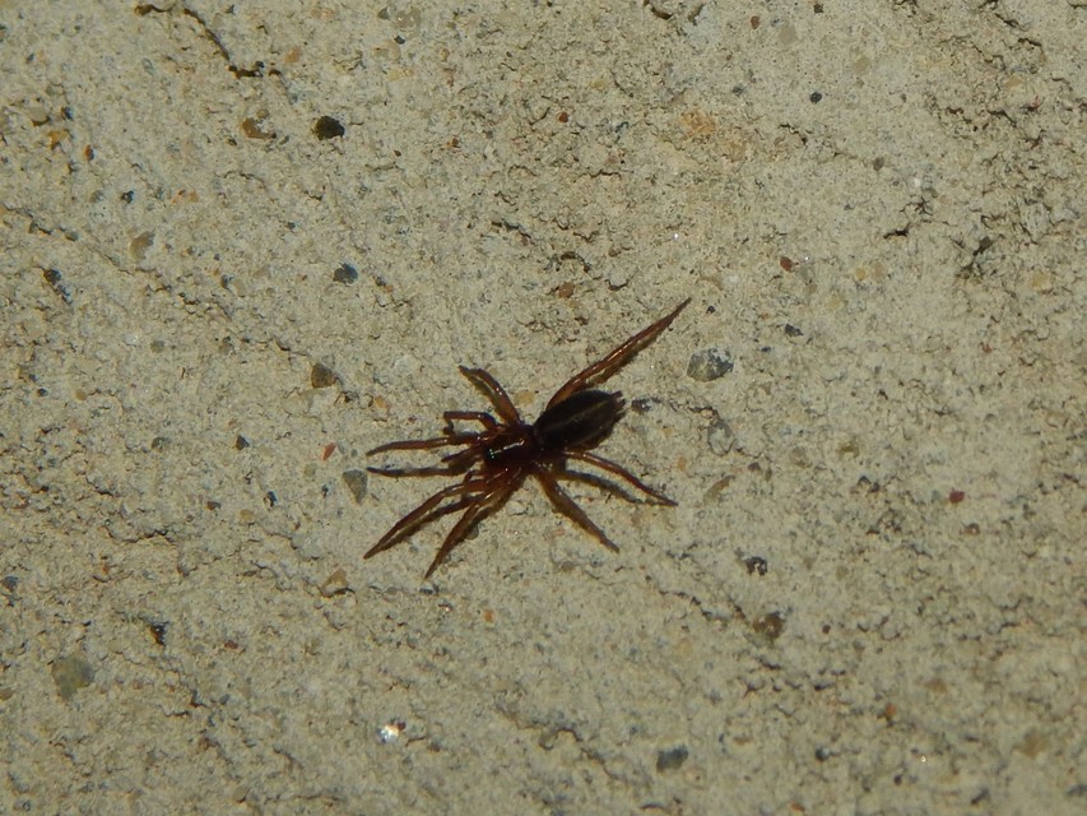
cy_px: 408
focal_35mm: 85
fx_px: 2670
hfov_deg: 23.0
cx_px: 544
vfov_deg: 17.4
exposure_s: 1/30
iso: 200
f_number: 8.6
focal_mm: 15.3
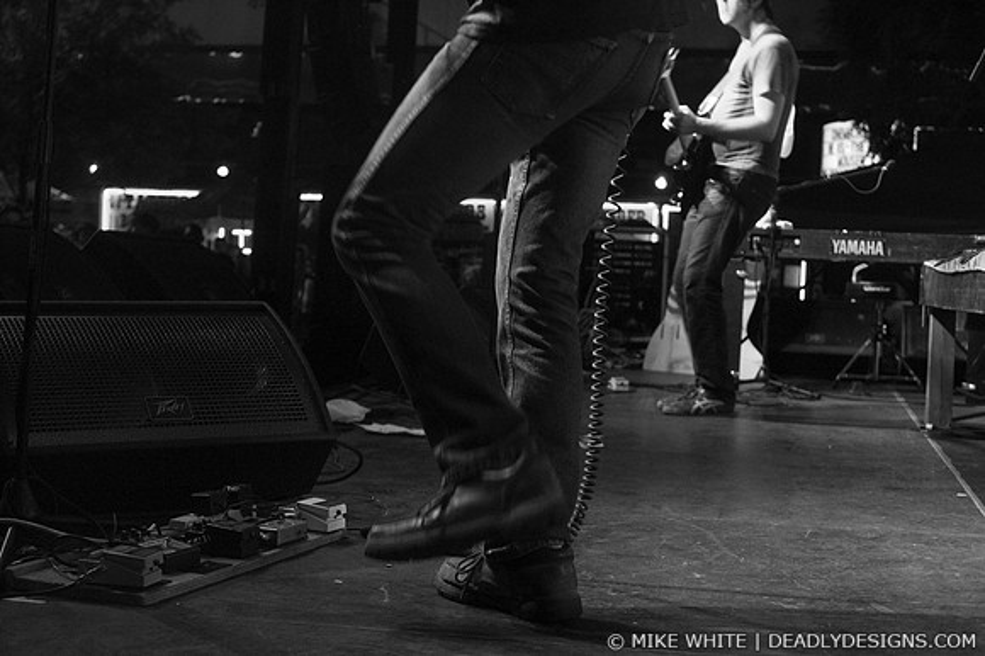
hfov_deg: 37.9
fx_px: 1436
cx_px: 492
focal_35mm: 52
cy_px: 328
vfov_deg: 25.7
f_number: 3.2
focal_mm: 35
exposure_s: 1/50
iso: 800
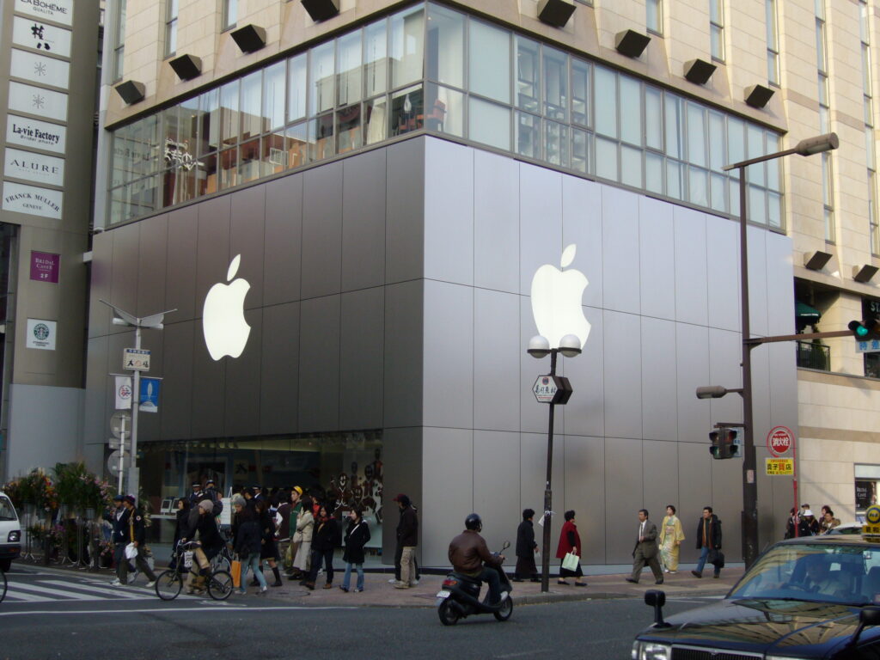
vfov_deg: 29.1
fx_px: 1271
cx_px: 440
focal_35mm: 50
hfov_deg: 38.2
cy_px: 330
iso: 80
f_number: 3.3
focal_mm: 8.3
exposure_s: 1/400
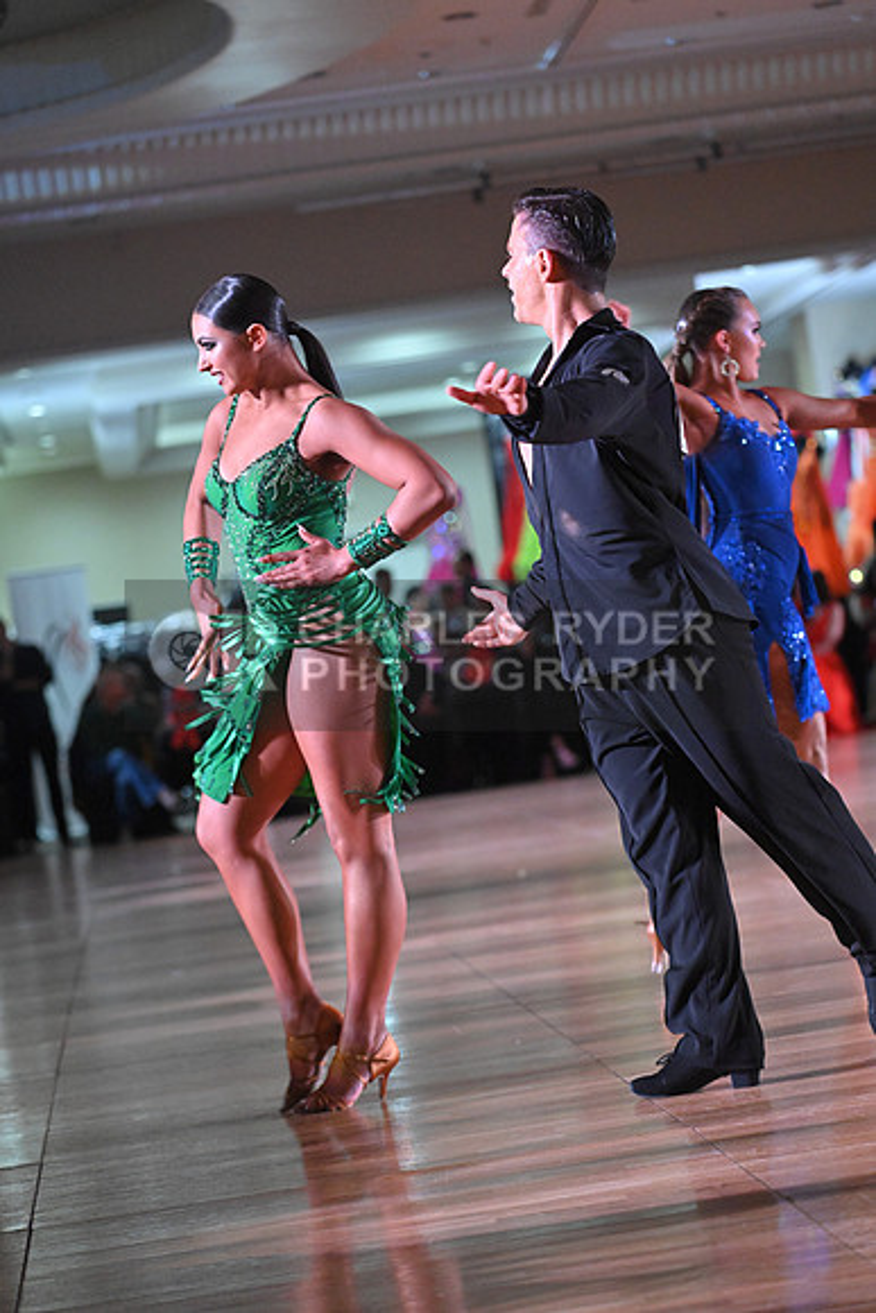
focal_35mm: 122
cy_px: 656
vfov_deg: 16.8
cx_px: 438
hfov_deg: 11.2
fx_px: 4450
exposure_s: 1/400
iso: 5000
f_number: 4
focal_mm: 122
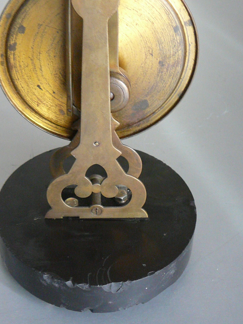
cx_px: 83
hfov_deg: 26.9
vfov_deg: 34.9
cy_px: 89
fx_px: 505
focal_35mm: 54
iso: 200
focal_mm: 5.2
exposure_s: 1/13
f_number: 2.8
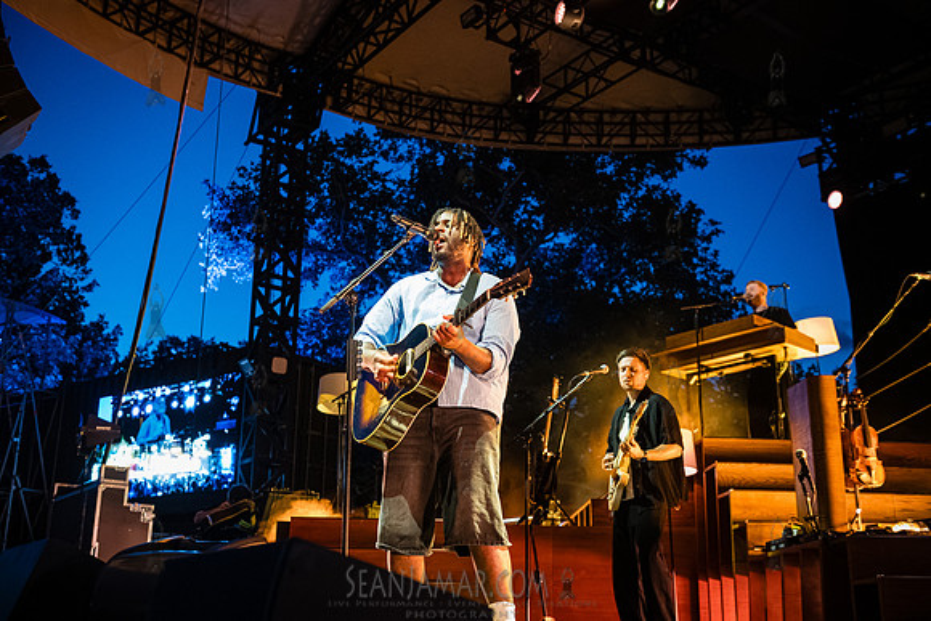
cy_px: 310
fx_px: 1035
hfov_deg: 48.4
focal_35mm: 40
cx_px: 466
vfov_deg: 33.4
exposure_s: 1/200
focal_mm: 40
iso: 10000
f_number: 3.5
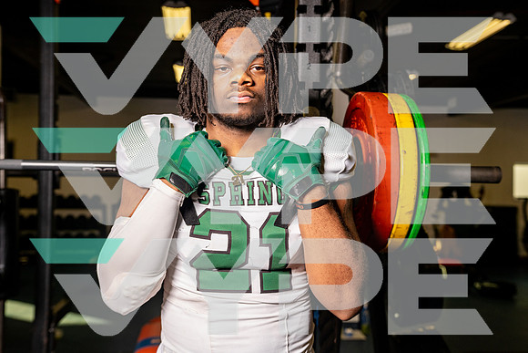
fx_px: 616
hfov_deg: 46.4
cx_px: 264
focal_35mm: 42
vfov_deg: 31.9
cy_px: 176
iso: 320
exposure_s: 1/500
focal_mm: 42
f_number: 4.5
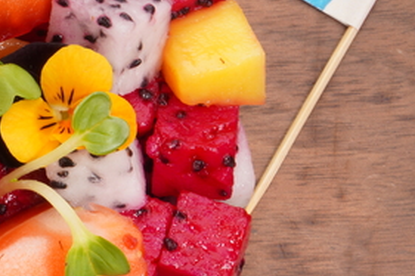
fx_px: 3214
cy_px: 153
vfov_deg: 4.9
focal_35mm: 279
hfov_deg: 7.3
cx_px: -50
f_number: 22
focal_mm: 58
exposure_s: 1/160
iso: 100
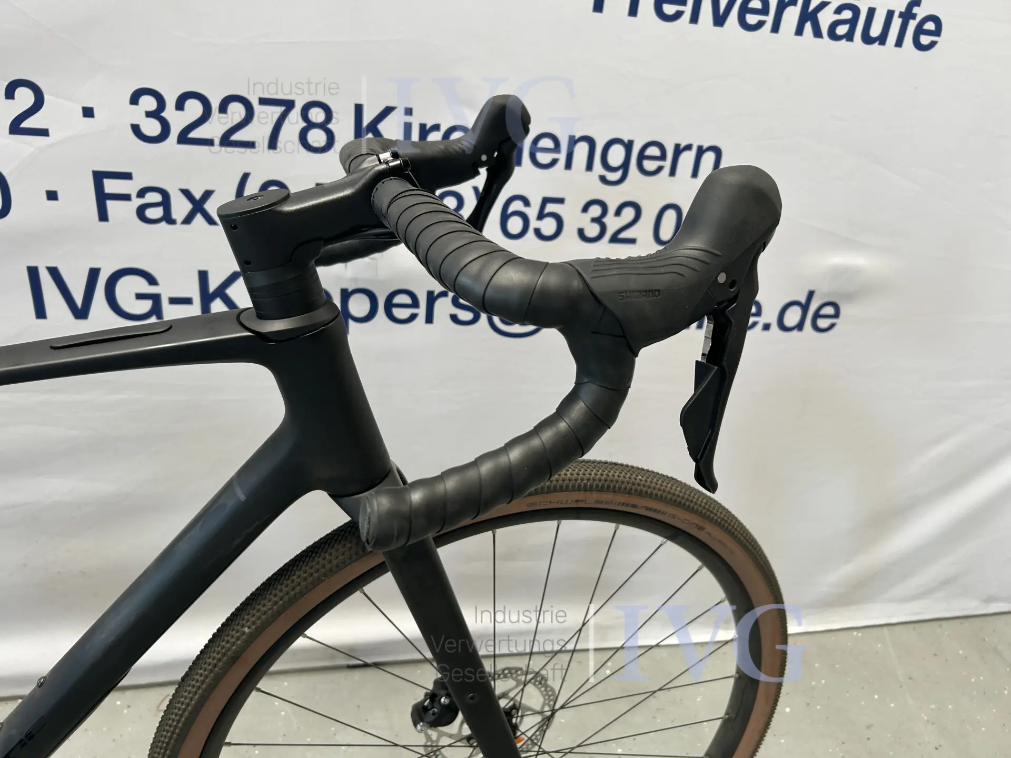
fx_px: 759
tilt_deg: -23.6
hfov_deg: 67.3
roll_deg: -5.7
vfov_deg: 53.1
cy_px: 379
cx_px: 506
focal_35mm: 26
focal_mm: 5.7
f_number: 1.5
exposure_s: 1/121
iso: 80
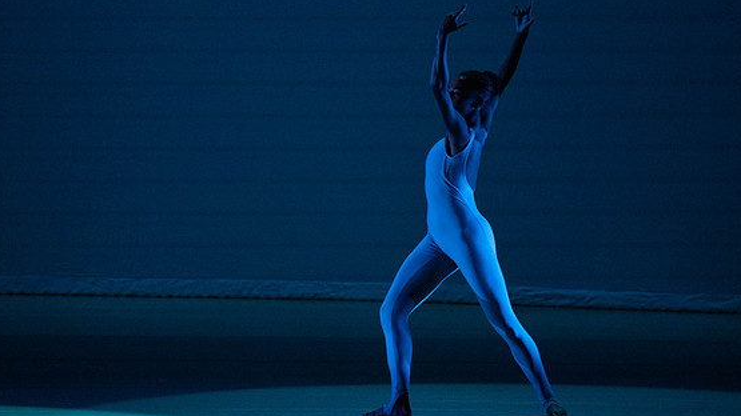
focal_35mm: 405
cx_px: 373
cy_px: 230
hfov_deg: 5.3
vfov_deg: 3.0
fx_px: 7956
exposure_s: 1/400
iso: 16000
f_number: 5.6
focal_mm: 370
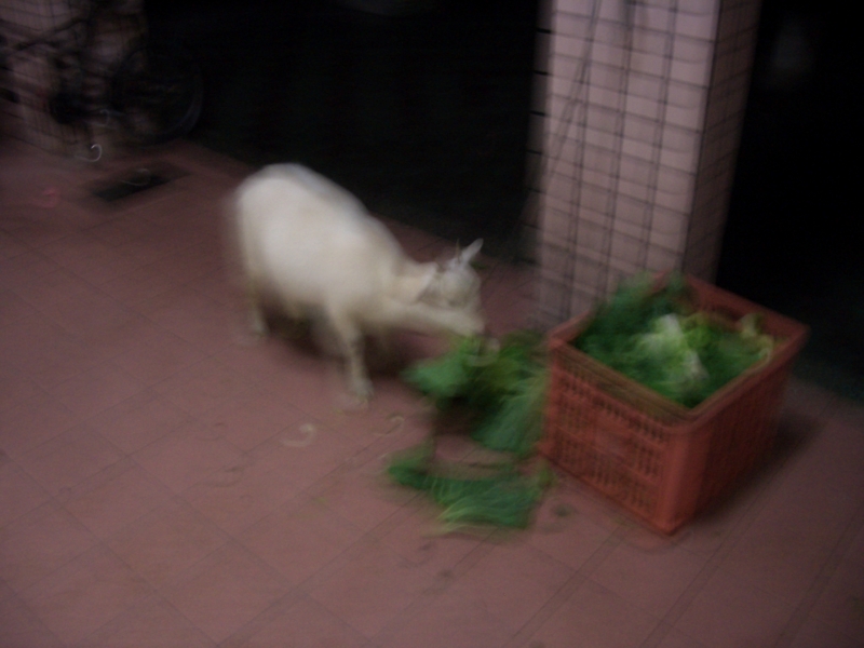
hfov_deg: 52.6
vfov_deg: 40.7
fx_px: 874
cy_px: 324
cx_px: 432
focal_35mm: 35
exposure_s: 1/8
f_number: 2.6
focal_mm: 5.8
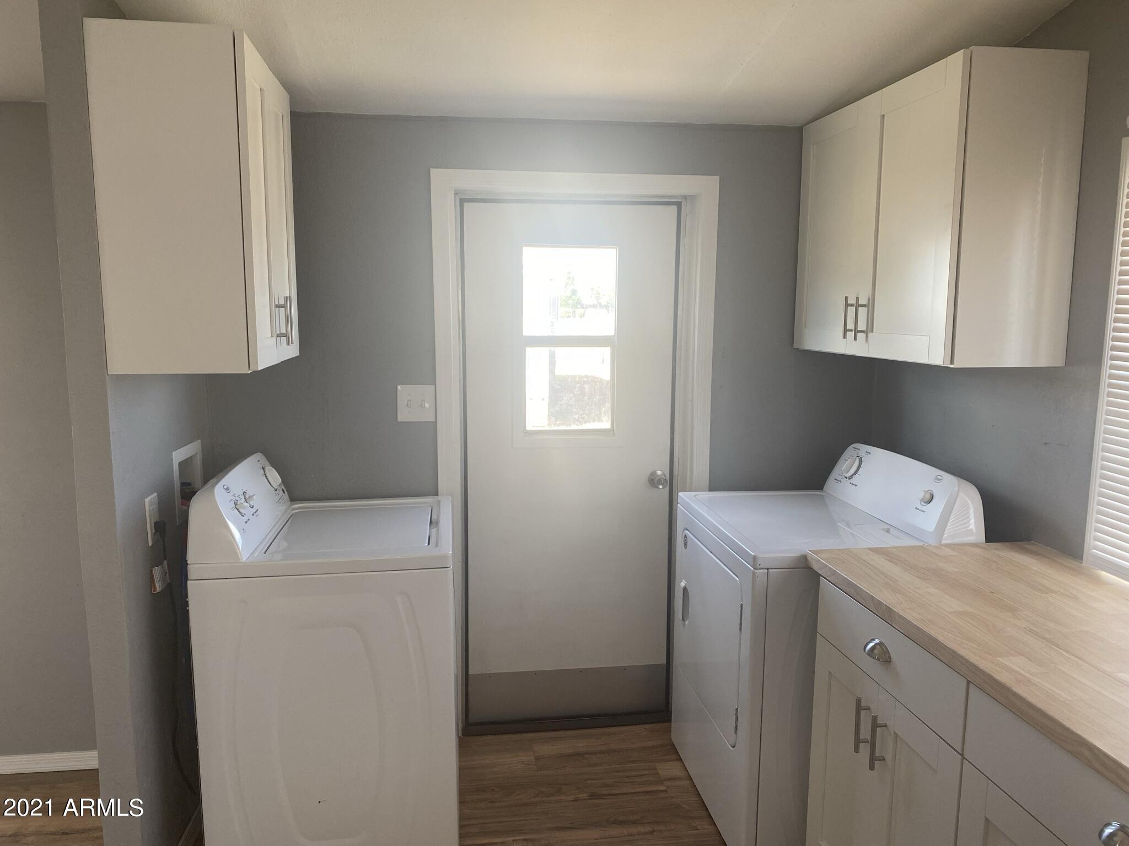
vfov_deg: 53.1
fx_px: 848
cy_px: 423
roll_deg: -0.3
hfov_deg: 67.3
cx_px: 564
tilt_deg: -6.5
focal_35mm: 26
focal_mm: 4.25
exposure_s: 1/121
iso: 80
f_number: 1.8
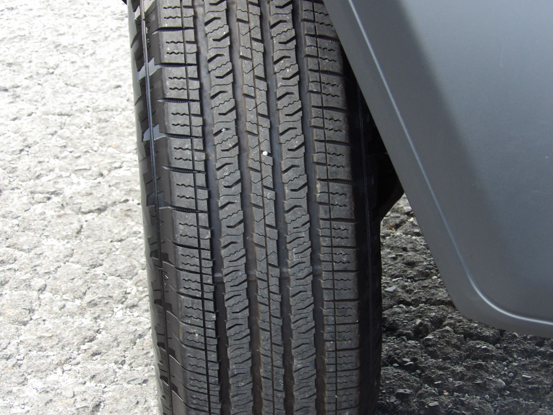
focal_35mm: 102
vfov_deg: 14.5
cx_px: 276
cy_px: 208
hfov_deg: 19.3
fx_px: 1629
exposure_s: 1/50
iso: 275
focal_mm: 18.2
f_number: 4.2
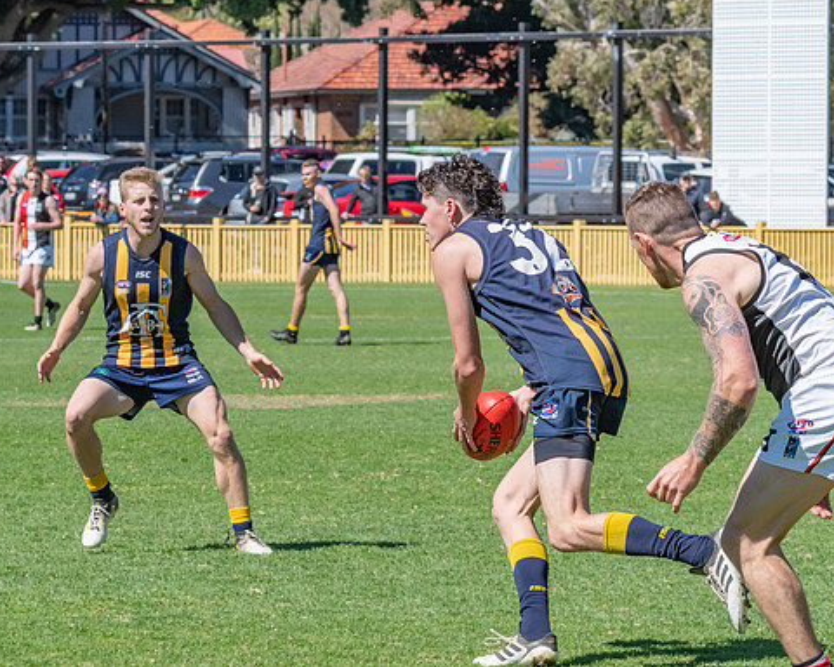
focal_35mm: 255
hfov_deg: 7.6
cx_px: 476
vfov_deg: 6.1
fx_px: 6294
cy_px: 333
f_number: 13
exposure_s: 1/1250
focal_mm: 150
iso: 800
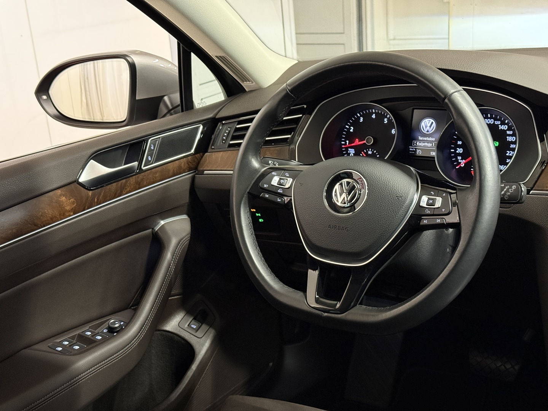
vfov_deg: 30.3
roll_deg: +4.7
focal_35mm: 48
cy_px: 206
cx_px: 274
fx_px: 760
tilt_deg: -17.9
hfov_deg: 39.7
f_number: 1.78
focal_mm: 6.76
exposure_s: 1/33
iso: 500
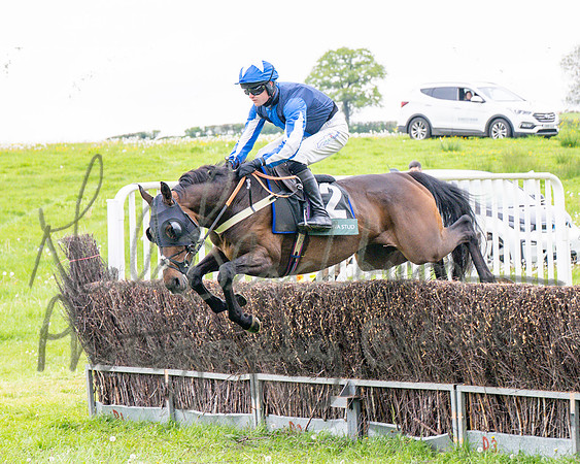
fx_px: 2880
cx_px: 266
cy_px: 250
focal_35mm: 168
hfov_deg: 11.5
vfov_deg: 9.2
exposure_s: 1/1250
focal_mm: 70
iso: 400
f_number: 4
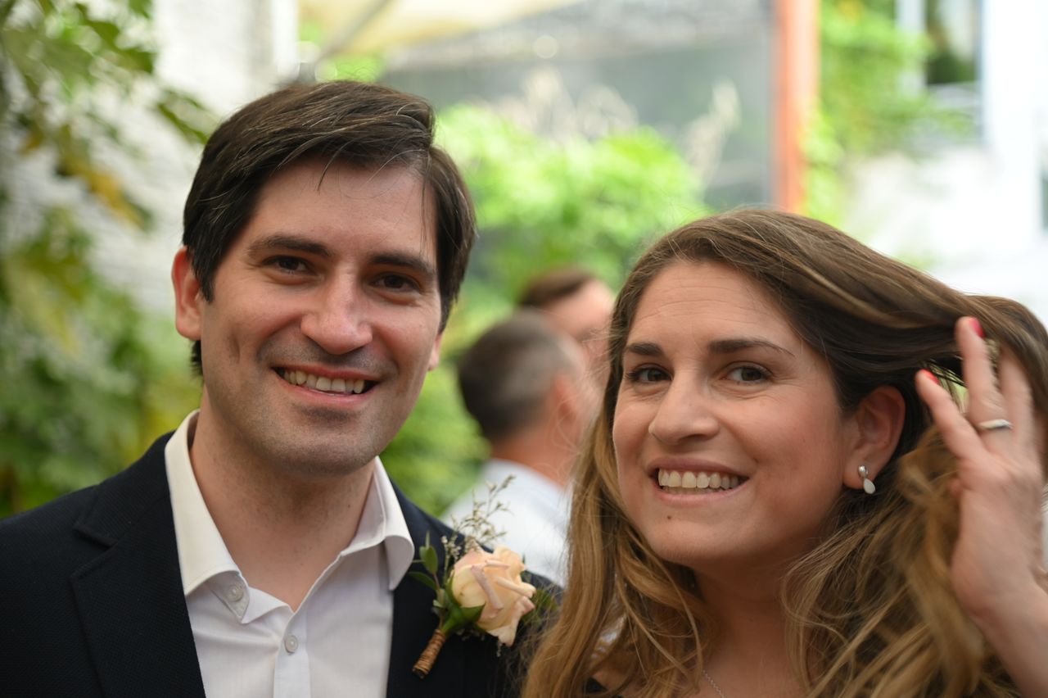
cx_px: 524
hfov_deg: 30.5
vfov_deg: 20.6
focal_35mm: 66
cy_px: 349
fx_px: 1920
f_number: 4
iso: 640
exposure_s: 1/125
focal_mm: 66
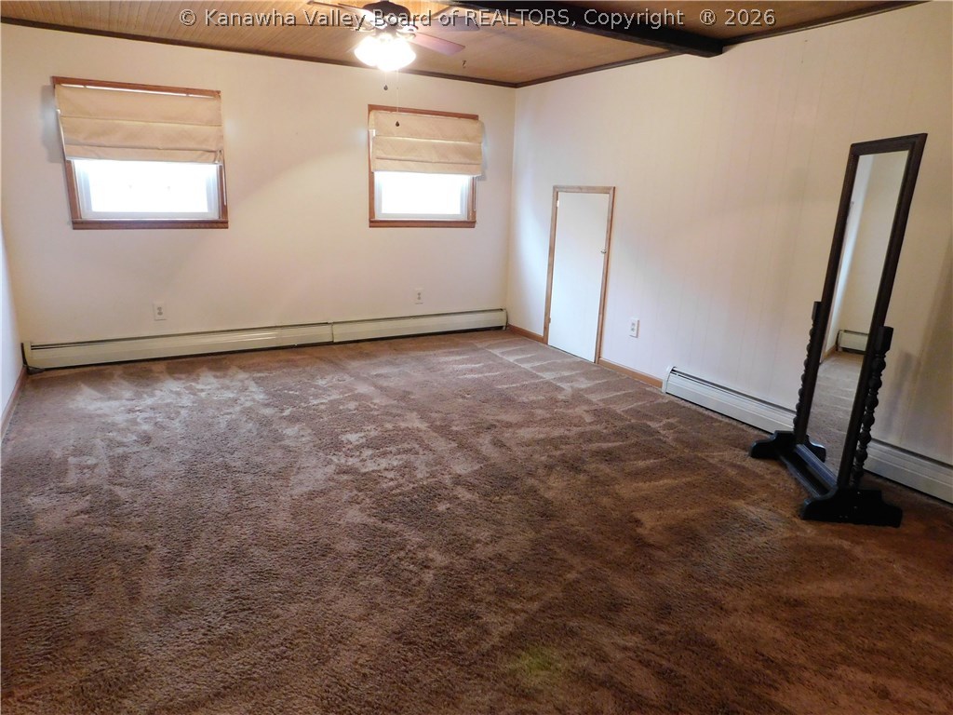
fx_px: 633
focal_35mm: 23
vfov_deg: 58.9
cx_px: 476
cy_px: 358
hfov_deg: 73.9
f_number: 3
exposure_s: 1/10
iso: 400
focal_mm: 4
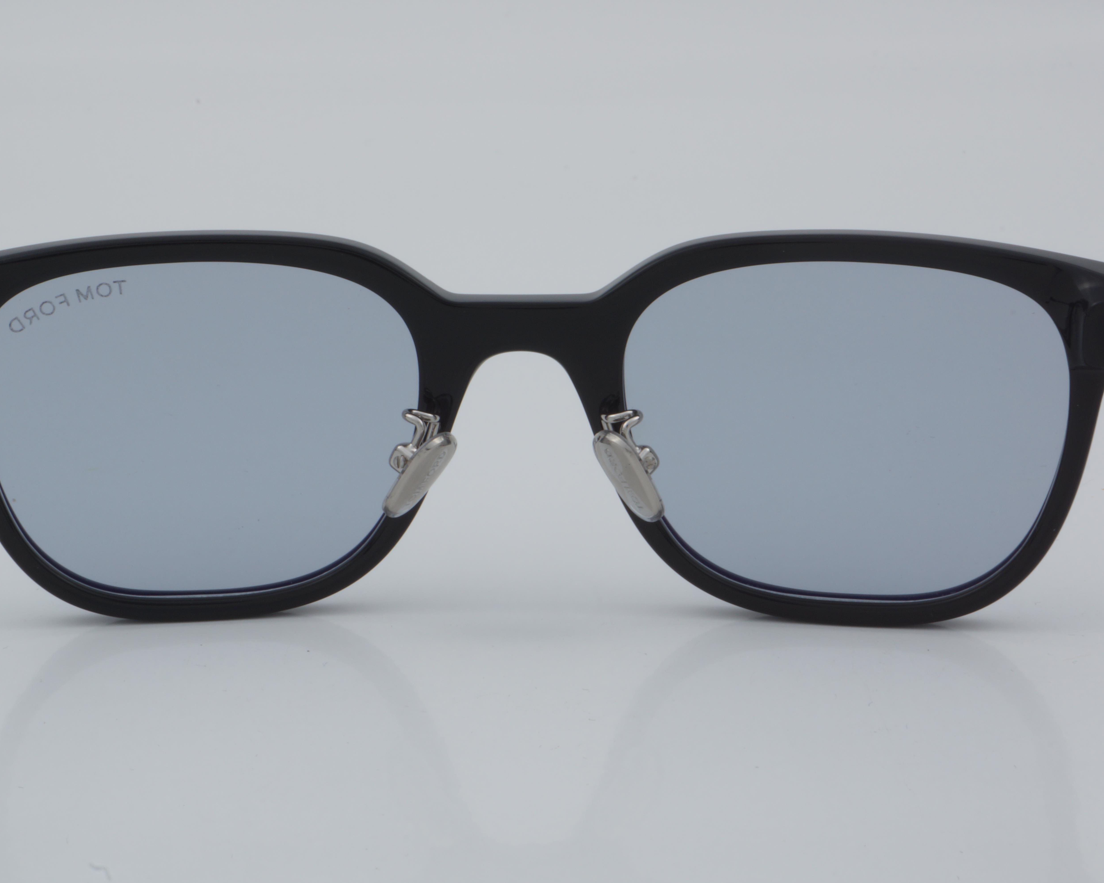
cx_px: 520
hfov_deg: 20.5
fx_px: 3057
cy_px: 441
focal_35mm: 94
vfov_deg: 16.4
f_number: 32
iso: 100
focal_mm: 55
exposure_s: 1/4
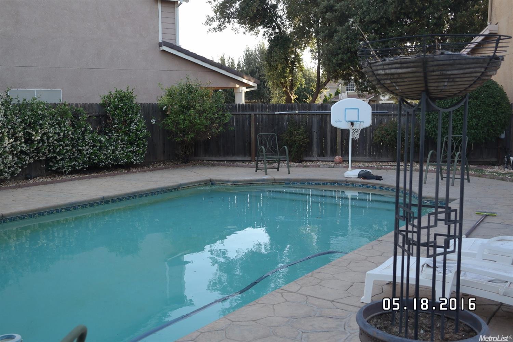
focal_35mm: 36
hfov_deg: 53.1
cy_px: 171
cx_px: 256
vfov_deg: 36.9
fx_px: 513
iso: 100
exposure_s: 1/125
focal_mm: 24
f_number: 4.5
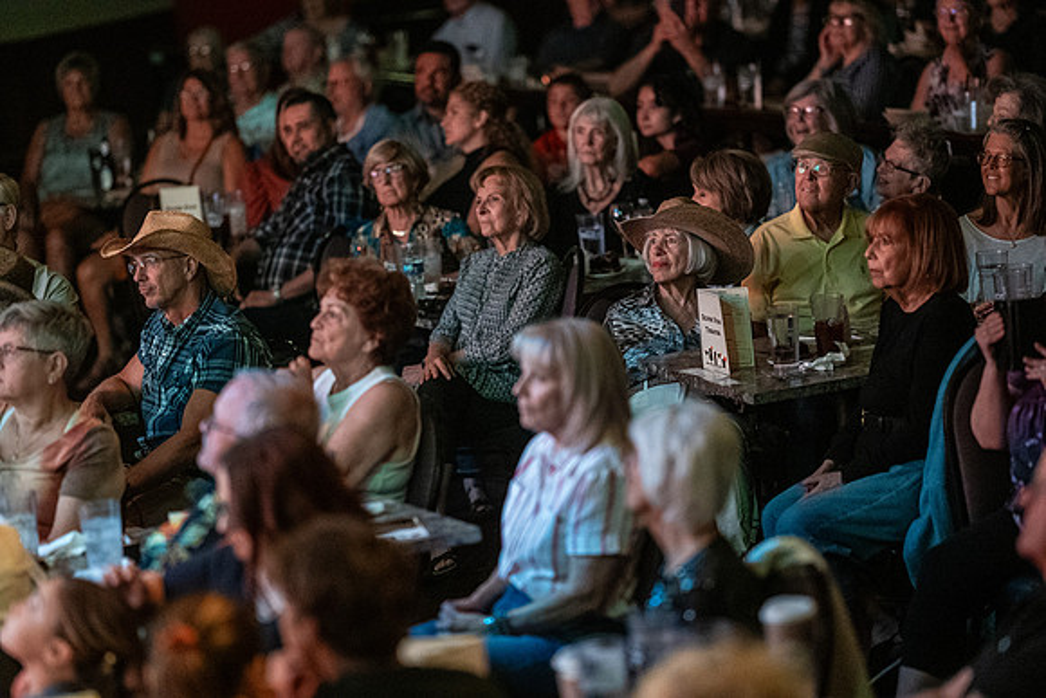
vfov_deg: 10.2
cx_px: 523
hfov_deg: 15.2
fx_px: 3923
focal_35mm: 135
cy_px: 349
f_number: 1.8
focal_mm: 135
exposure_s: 1/320
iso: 6400
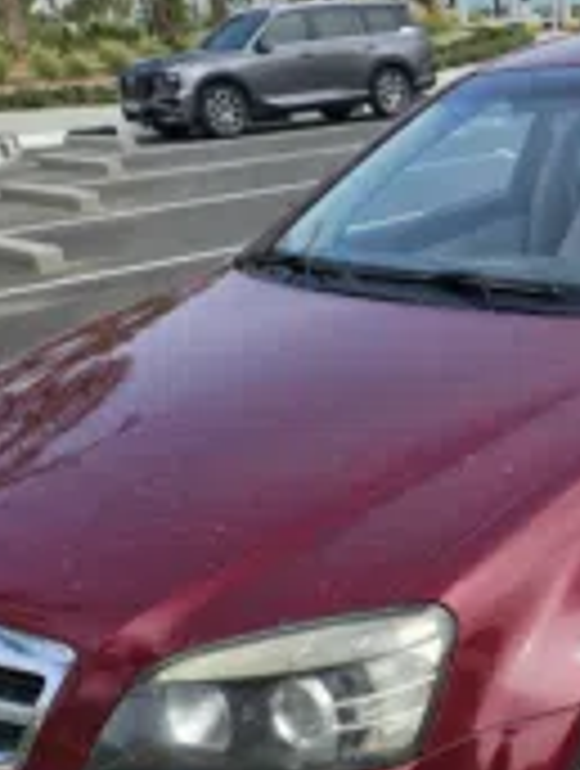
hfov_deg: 24.8
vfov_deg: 33.9
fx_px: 1246
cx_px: 593
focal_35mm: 56
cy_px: 527
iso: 50
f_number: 1.8
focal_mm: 5
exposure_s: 1/2252
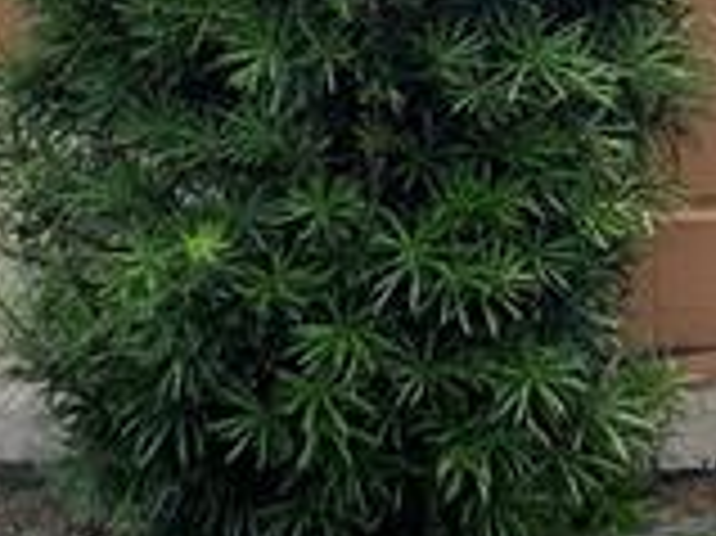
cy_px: -559
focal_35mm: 187
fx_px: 3865
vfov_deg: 7.6
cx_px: 833
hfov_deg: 10.4
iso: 16
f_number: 1.8
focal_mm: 3
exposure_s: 1/657
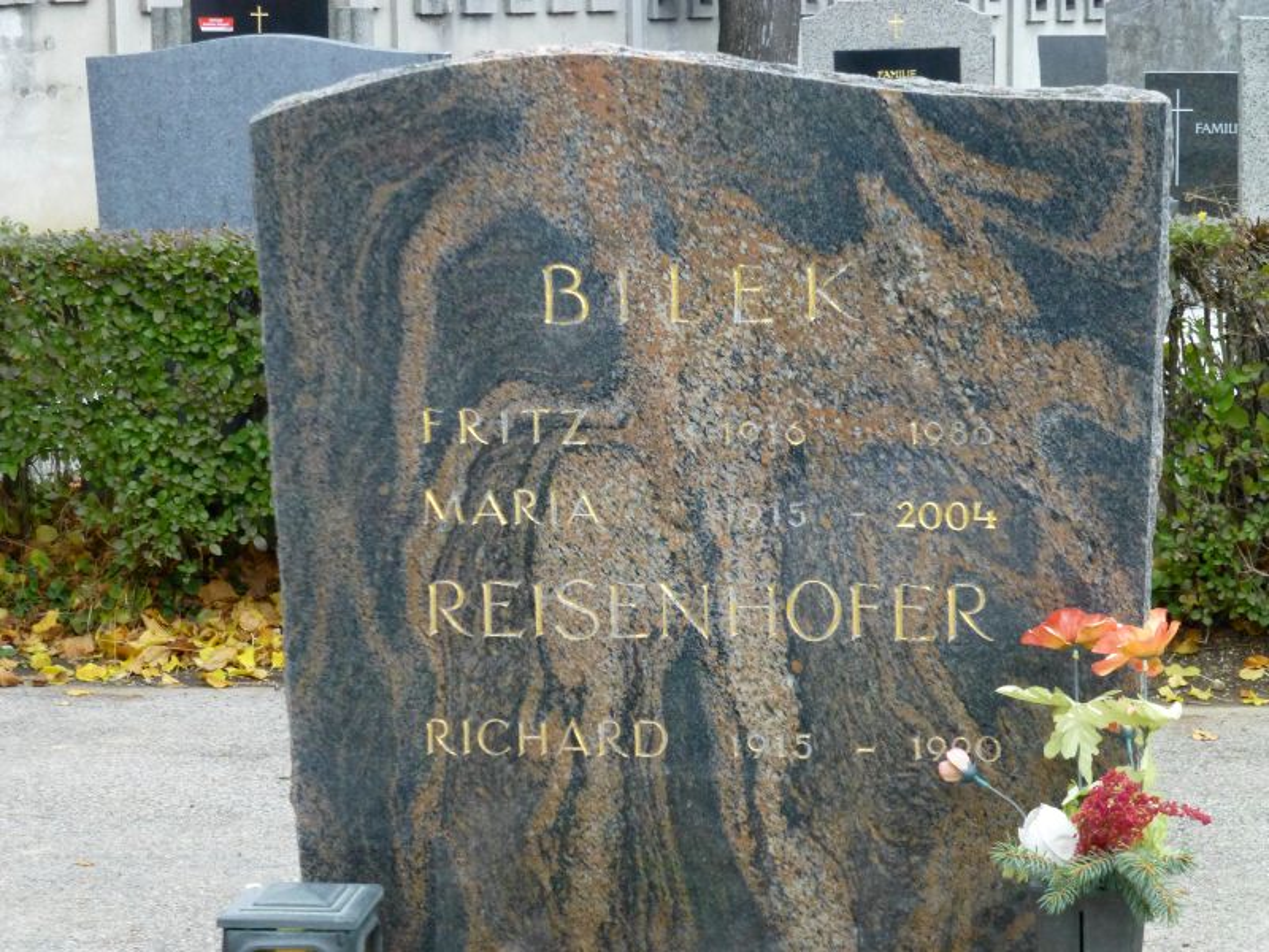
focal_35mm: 102
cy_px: 476
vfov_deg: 14.5
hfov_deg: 19.3
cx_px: 634
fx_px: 3739
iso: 800
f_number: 5.3
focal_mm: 18.2
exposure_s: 1/160
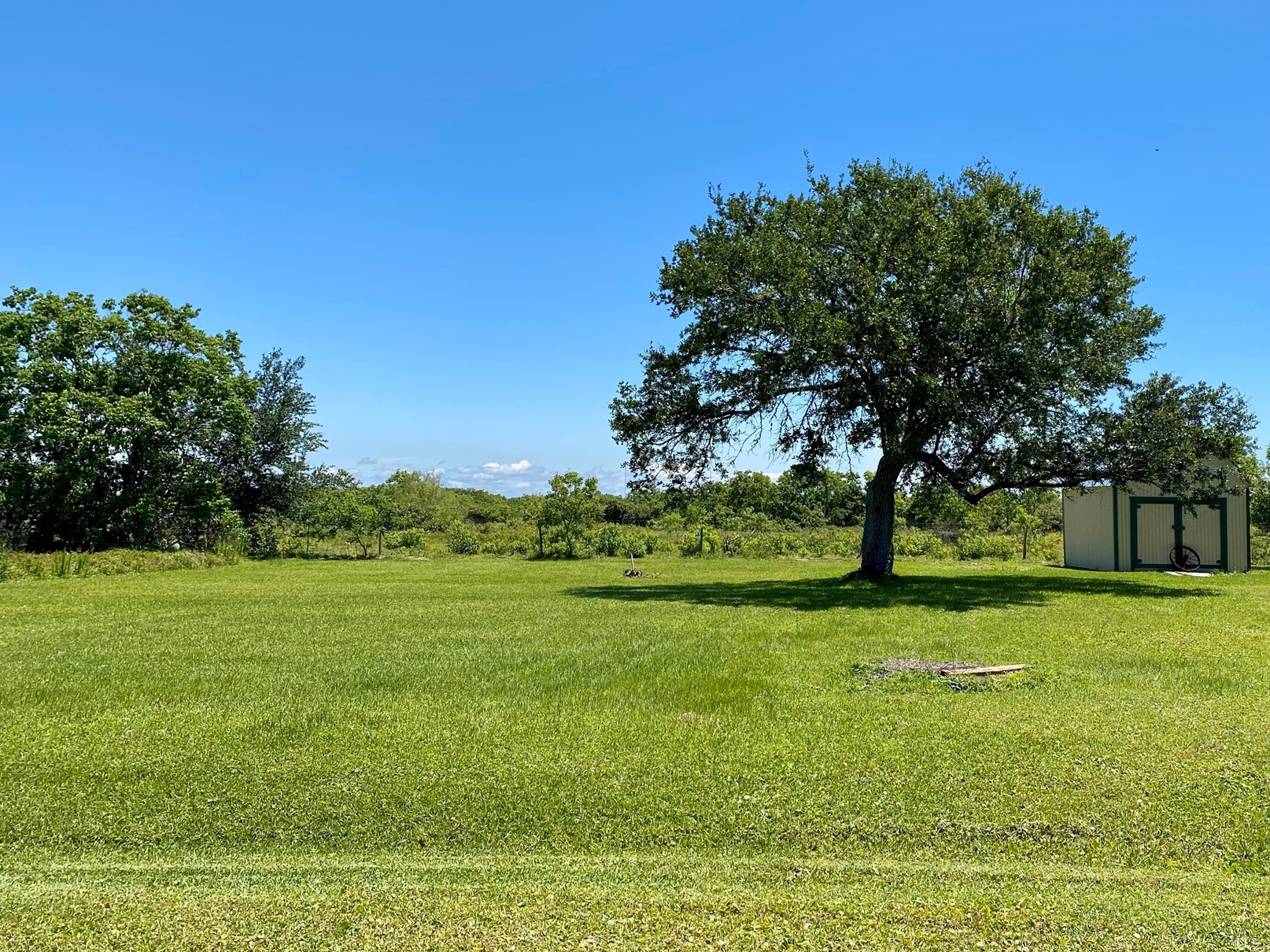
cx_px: 780
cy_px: 440
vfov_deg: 42.9
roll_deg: -0.9
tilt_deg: +5.0
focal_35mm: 33
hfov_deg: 54.8
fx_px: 1211
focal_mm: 4.25
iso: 32
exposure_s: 1/2571
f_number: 1.8
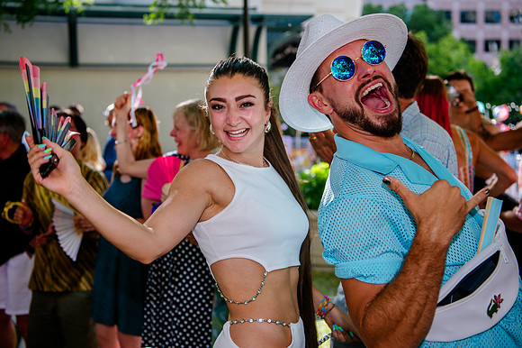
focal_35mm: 53
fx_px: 771
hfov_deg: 37.4
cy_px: 173
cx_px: 245
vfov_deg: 25.4
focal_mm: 48
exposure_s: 1/640
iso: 200
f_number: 3.5
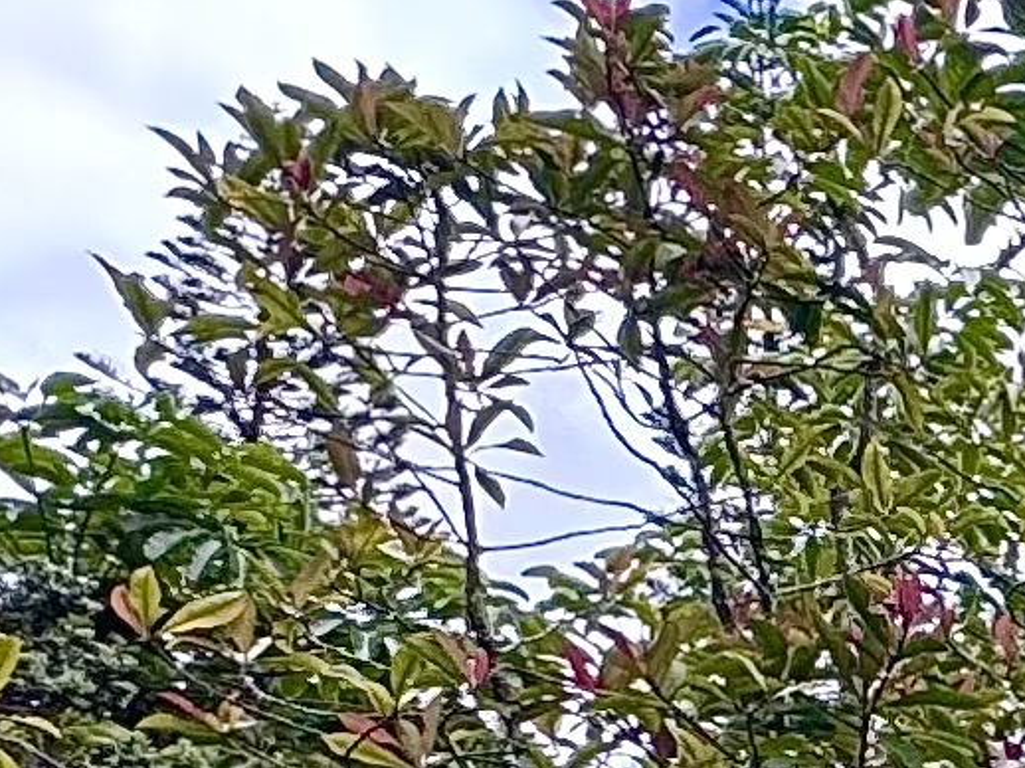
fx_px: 3226
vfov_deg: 12.5
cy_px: 1338
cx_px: 2747
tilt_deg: +1.5
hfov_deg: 12.3
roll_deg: +3.0
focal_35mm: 109
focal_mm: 2.22
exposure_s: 1/277
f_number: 2.2
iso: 40
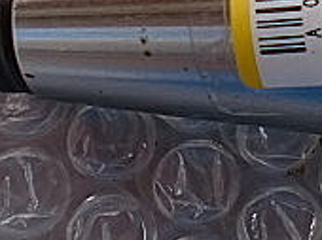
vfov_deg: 11.1
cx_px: 496
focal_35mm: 132
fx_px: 1226
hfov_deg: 13.9
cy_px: -15
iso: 64
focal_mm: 6.3
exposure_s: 1/80
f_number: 3.1
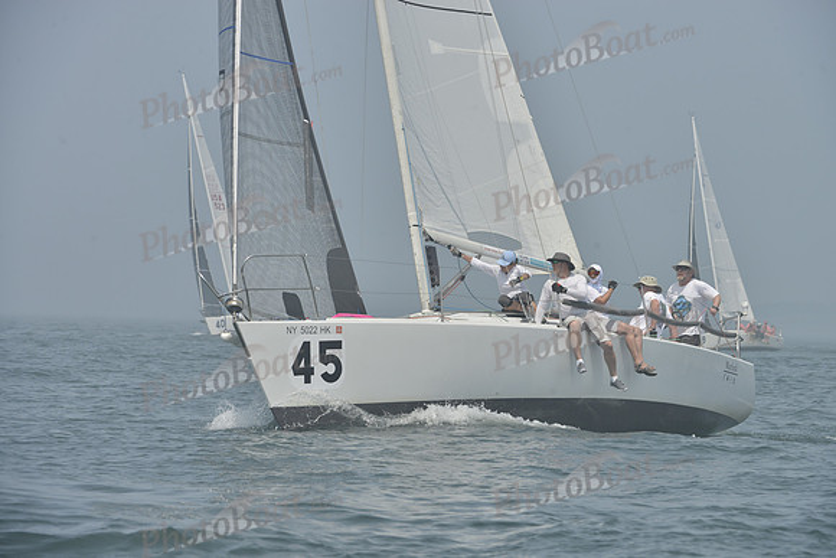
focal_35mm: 210
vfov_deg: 6.5
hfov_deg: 9.8
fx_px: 4878
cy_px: 279
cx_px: 418
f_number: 9
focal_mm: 210
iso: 280
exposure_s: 1/1000
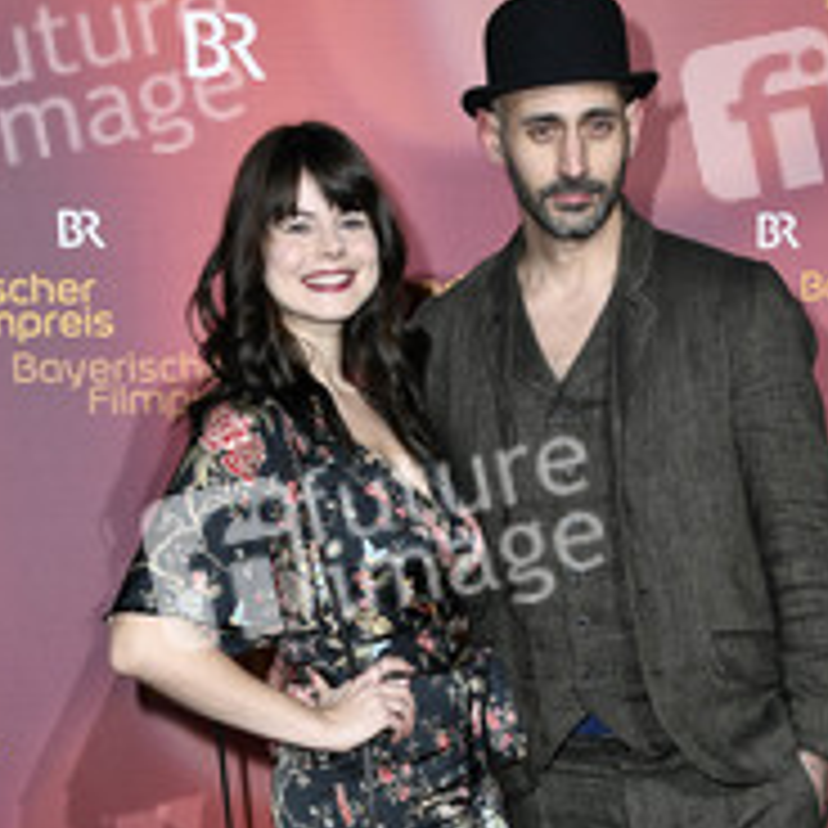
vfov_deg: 22.7
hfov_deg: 23.3
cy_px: 770
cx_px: 504
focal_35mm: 74
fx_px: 2003
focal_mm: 40
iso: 500
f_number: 6.3
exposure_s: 1/160
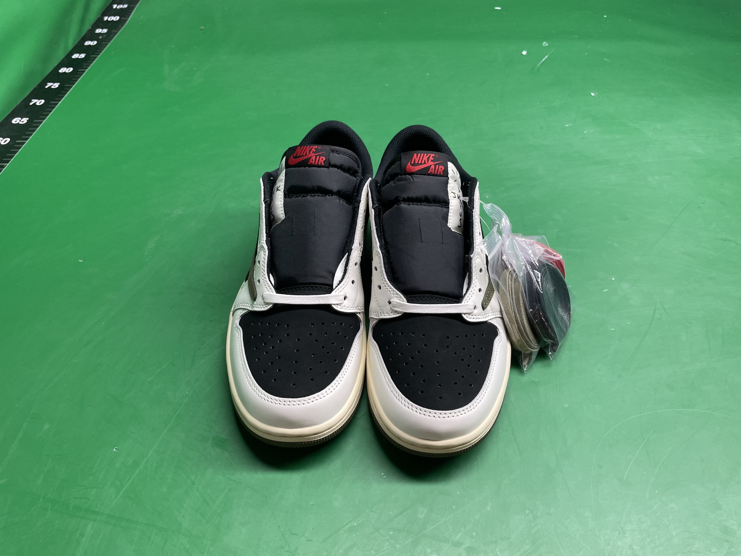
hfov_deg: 67.3
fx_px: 557
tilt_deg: -42.0
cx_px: 370
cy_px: 278
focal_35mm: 26
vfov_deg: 53.1
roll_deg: +0.6
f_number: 1.6
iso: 125
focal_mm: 4.2
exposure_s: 1/100
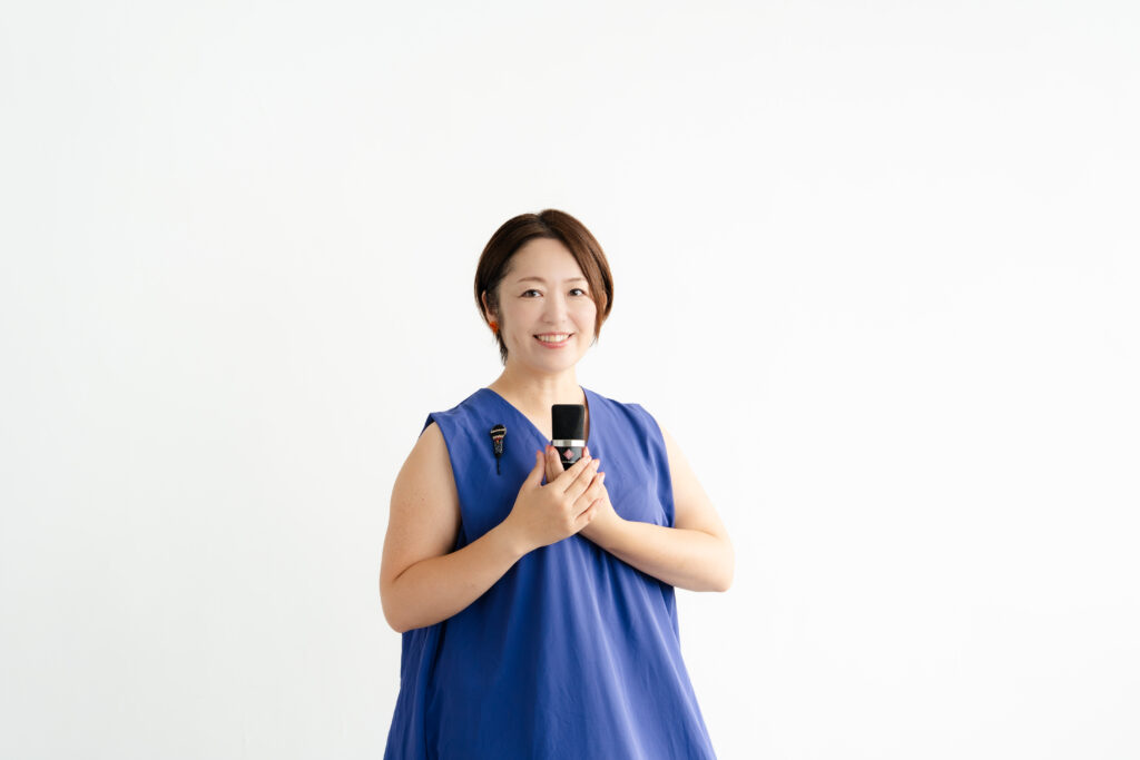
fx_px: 2217
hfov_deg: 28.8
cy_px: 380
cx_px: 570
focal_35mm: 70
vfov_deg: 19.5
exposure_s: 1/100
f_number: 3.5
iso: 200
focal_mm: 70
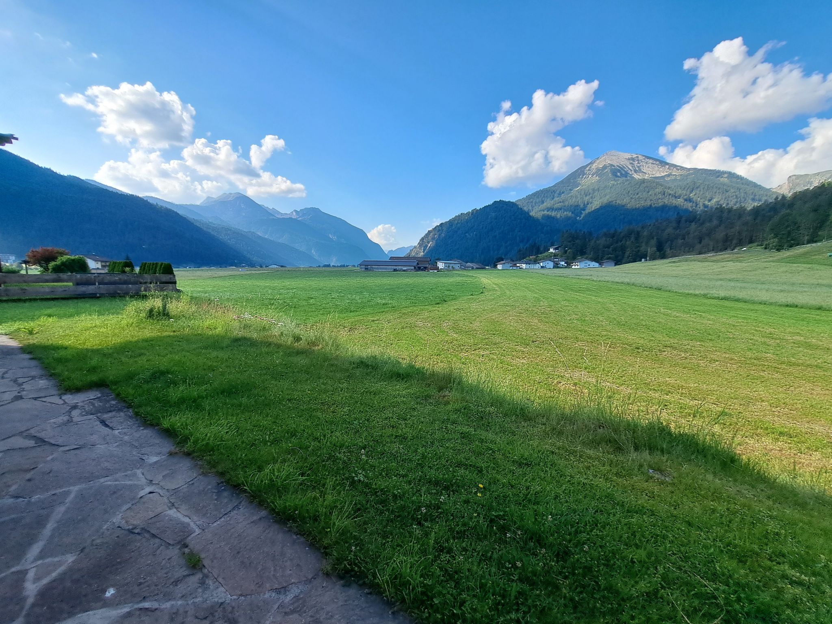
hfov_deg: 106.2
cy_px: 312
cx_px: 416
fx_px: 312
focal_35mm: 13
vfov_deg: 89.9
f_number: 2.2
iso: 50
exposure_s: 1/1017
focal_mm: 1.74
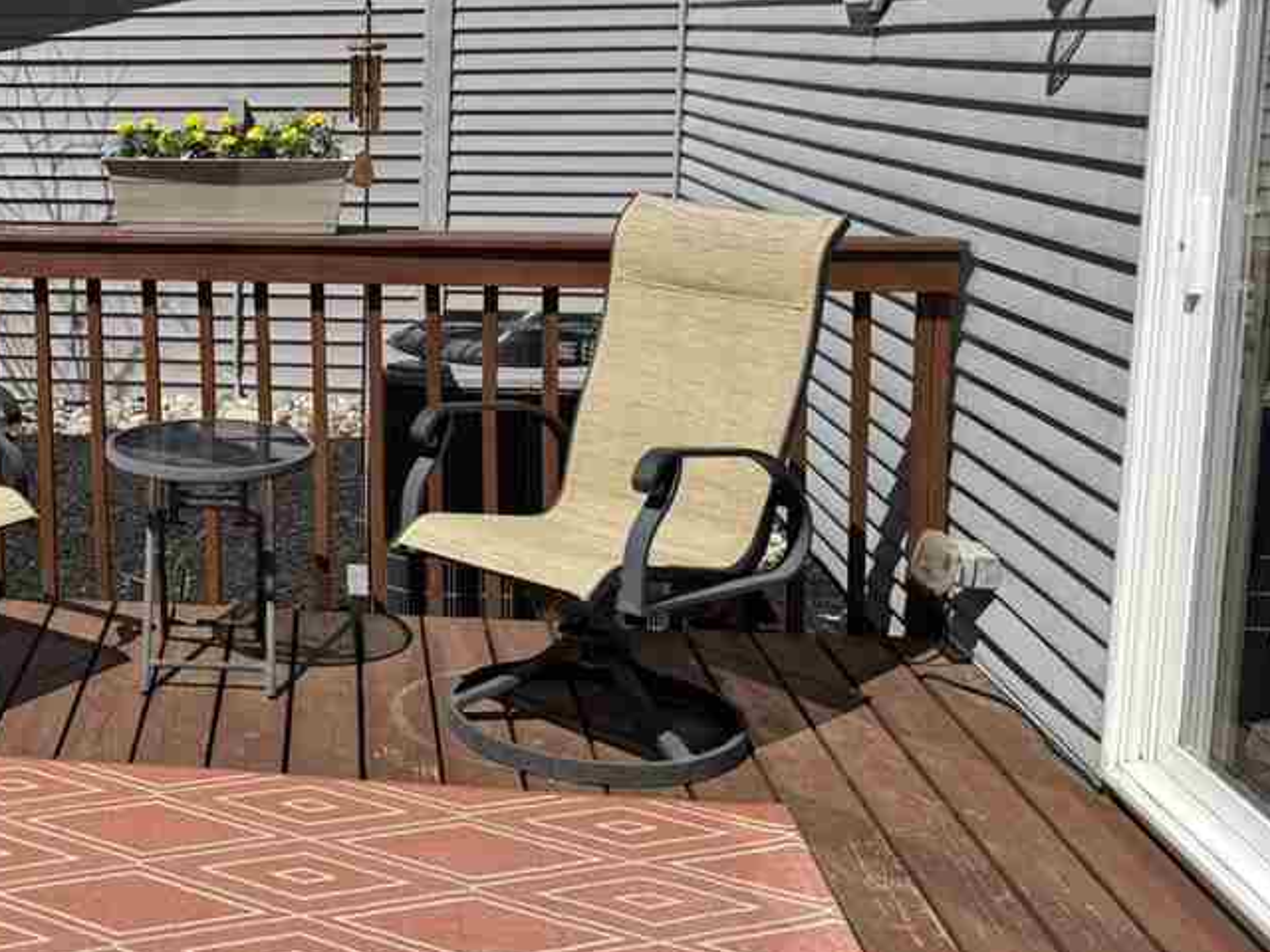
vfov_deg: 29.9
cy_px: 284
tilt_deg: -8.9
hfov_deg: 36.5
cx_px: 69
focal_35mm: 48
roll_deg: +0.5
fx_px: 1761
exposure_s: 1/5348
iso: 80
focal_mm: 6.76
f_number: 1.78
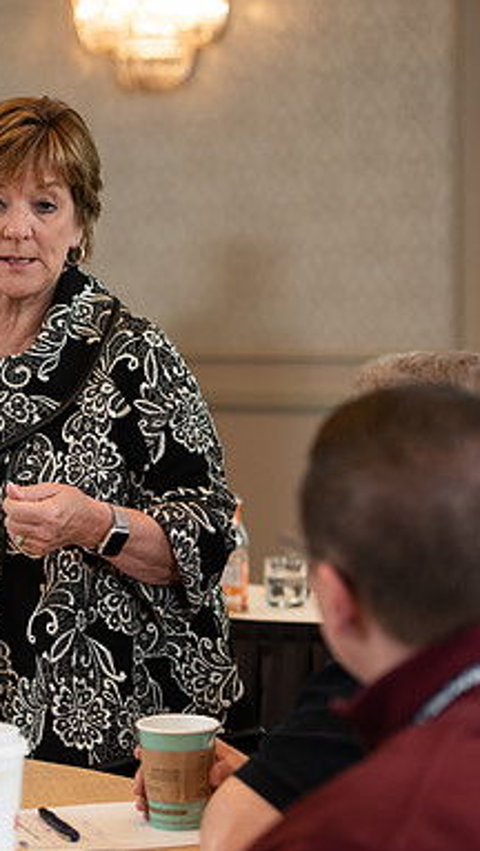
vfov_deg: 19.3
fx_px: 2507
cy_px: 426
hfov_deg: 10.9
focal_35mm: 111
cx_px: 62
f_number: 3.5
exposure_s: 1/200
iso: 1250
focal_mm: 70
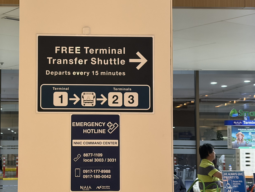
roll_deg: +0.3
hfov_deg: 23.2
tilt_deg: +5.6
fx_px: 619
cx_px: 86
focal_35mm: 84
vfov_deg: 17.6
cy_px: 93
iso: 160
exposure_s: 1/40
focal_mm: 5.96
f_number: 1.6
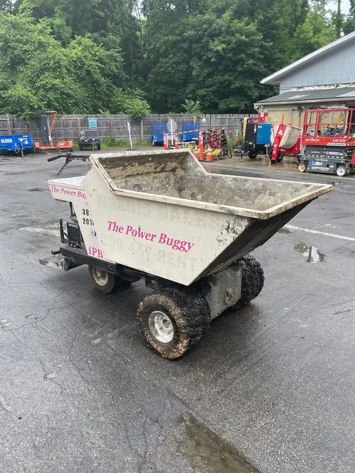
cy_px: 236
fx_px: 355
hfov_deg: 53.1
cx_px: 178
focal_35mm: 26
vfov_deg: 67.3
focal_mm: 4.2
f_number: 1.6
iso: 32
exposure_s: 1/561
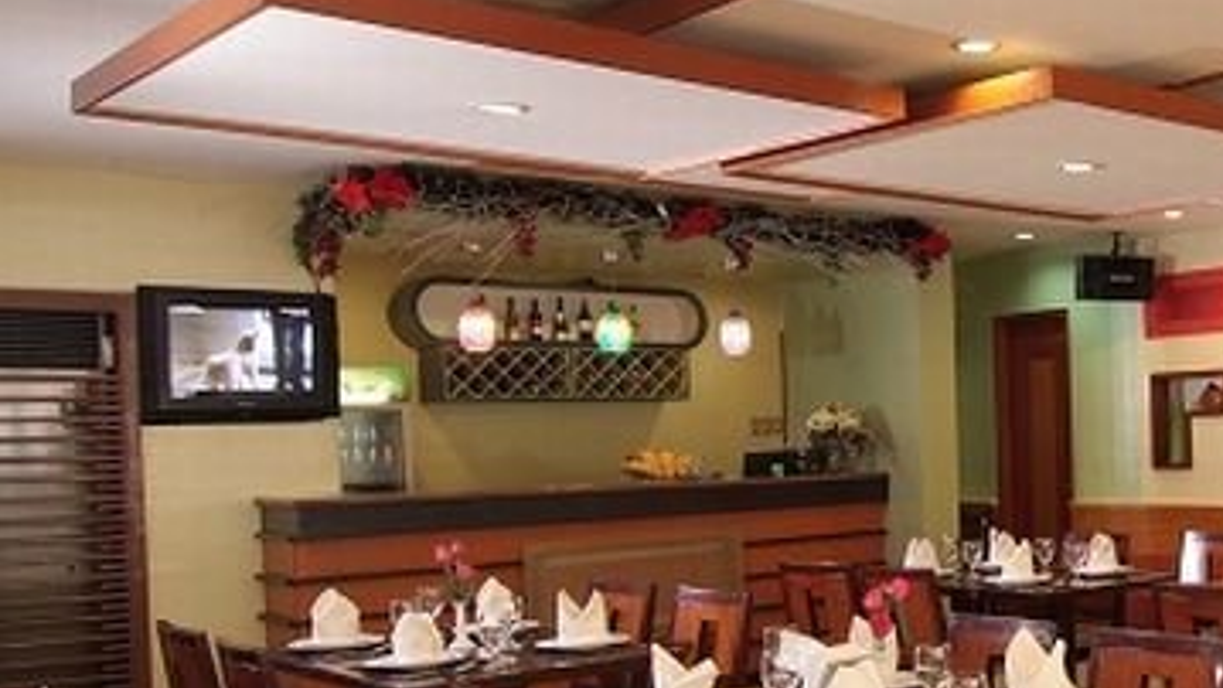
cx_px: 1247
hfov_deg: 41.5
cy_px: 441
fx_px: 1362
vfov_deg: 28.2
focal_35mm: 42
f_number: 6.3
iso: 400
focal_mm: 12
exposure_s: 1/10
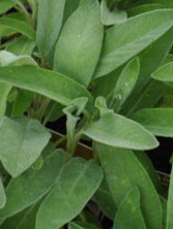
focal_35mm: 196
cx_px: 120
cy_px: 61
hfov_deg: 7.6
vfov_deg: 10.1
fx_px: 1304
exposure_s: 1/80
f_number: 10
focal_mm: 62
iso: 400
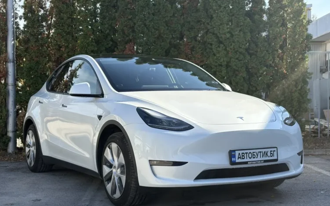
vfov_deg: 23.1
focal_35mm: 56
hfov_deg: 36.3
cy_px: 121
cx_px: 165
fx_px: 503
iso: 50
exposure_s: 1/1848
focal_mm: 5.96
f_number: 1.6
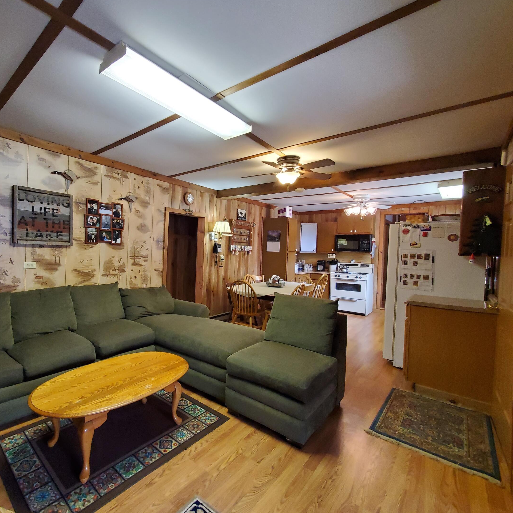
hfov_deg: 85.5
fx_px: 268
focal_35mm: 16
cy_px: 257
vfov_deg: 87.4
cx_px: 188
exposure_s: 1/30
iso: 400
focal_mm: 1.8
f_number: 2.2
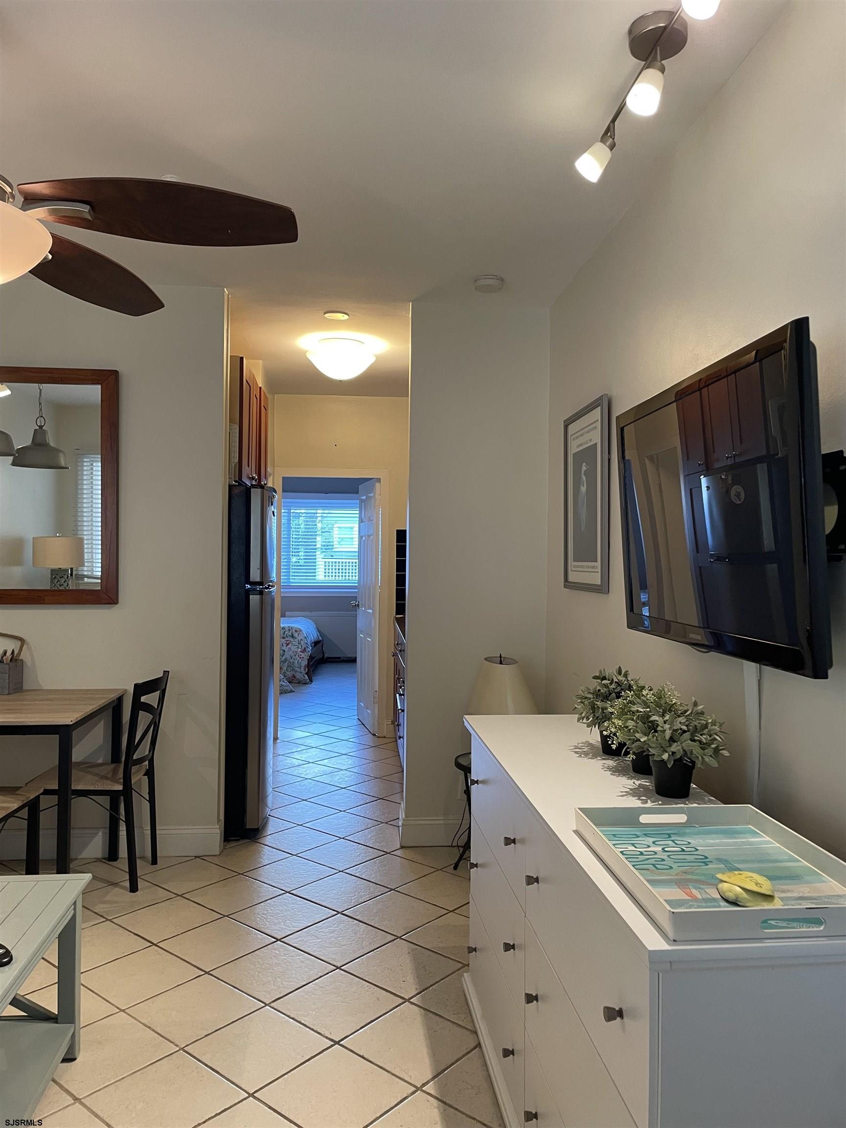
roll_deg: -0.7
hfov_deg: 53.1
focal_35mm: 26
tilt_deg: -0.4
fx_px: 847
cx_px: 423
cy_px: 564
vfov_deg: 67.3
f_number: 1.6
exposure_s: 1/60
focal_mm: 4.2
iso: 100
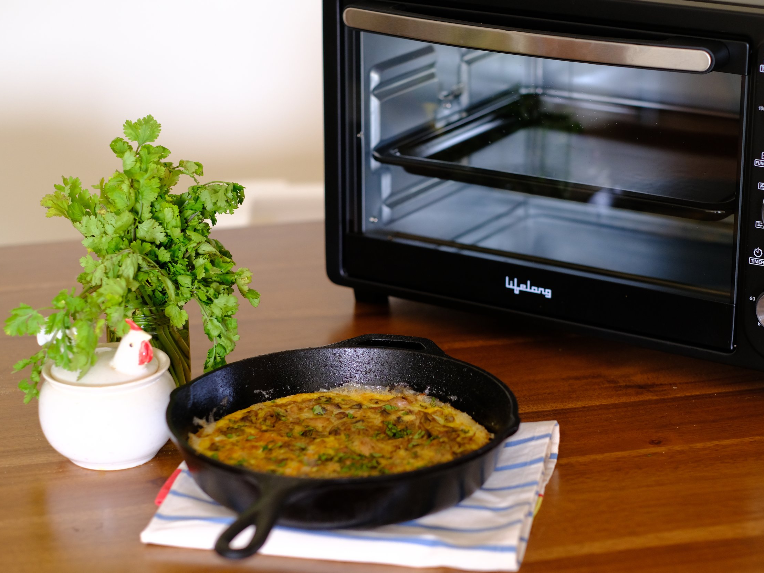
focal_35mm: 91
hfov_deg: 21.5
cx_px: 422
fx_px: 2008
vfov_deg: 16.2
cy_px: 287
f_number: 2.2
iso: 1000
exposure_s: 1/125
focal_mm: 56
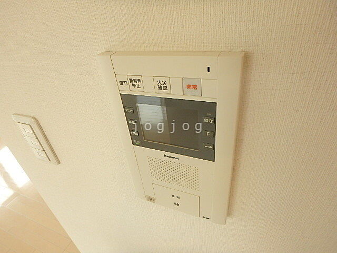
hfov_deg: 79.0
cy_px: 126
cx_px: 168
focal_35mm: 21
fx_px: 204
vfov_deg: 63.4
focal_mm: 3.7
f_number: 3.5
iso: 200
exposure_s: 1/50
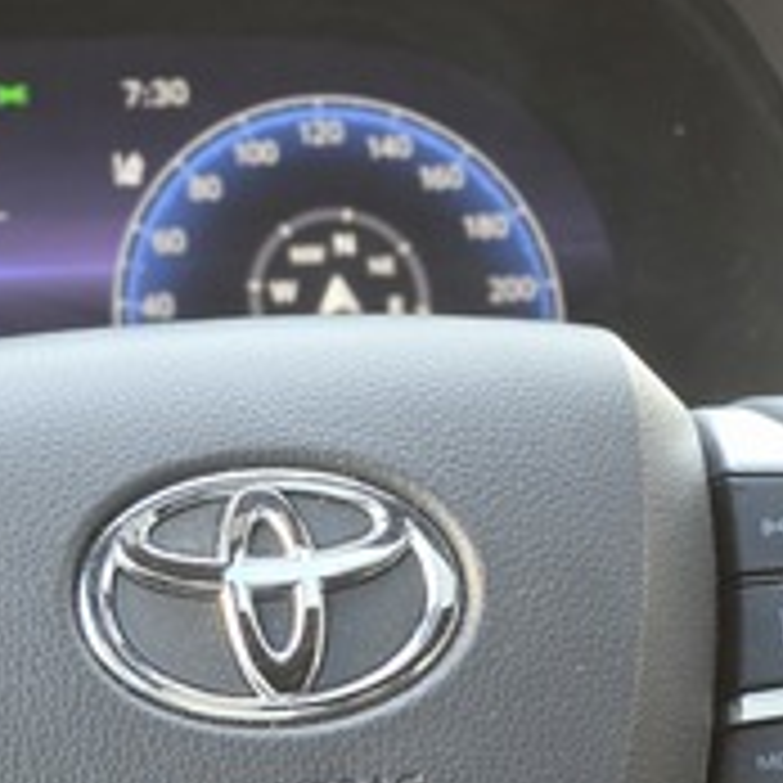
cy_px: 628
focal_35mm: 246
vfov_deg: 7.1
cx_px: 225
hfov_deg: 7.1
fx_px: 6295
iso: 320
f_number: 2.9
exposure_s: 1/60
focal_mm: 18.6
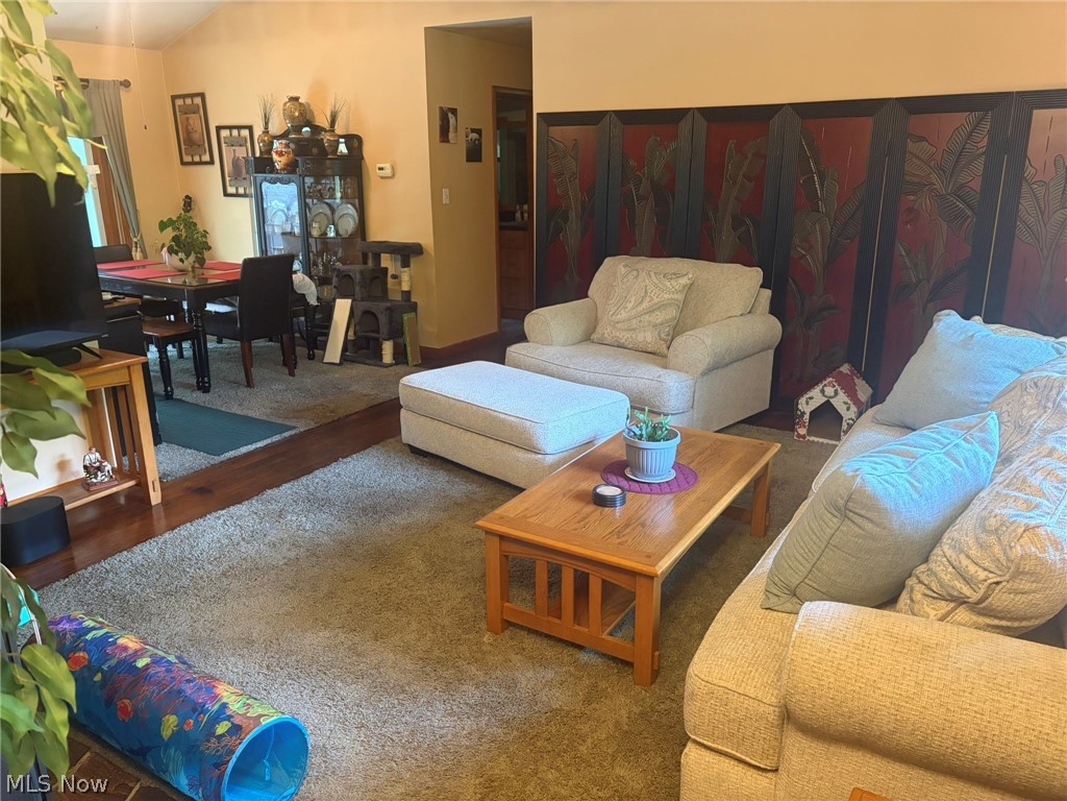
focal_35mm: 26
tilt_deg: -17.3
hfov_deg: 67.3
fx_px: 801
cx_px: 534
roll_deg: +1.3
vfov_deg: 53.1
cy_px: 400
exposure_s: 1/60
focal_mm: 5.96
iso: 400
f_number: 1.6
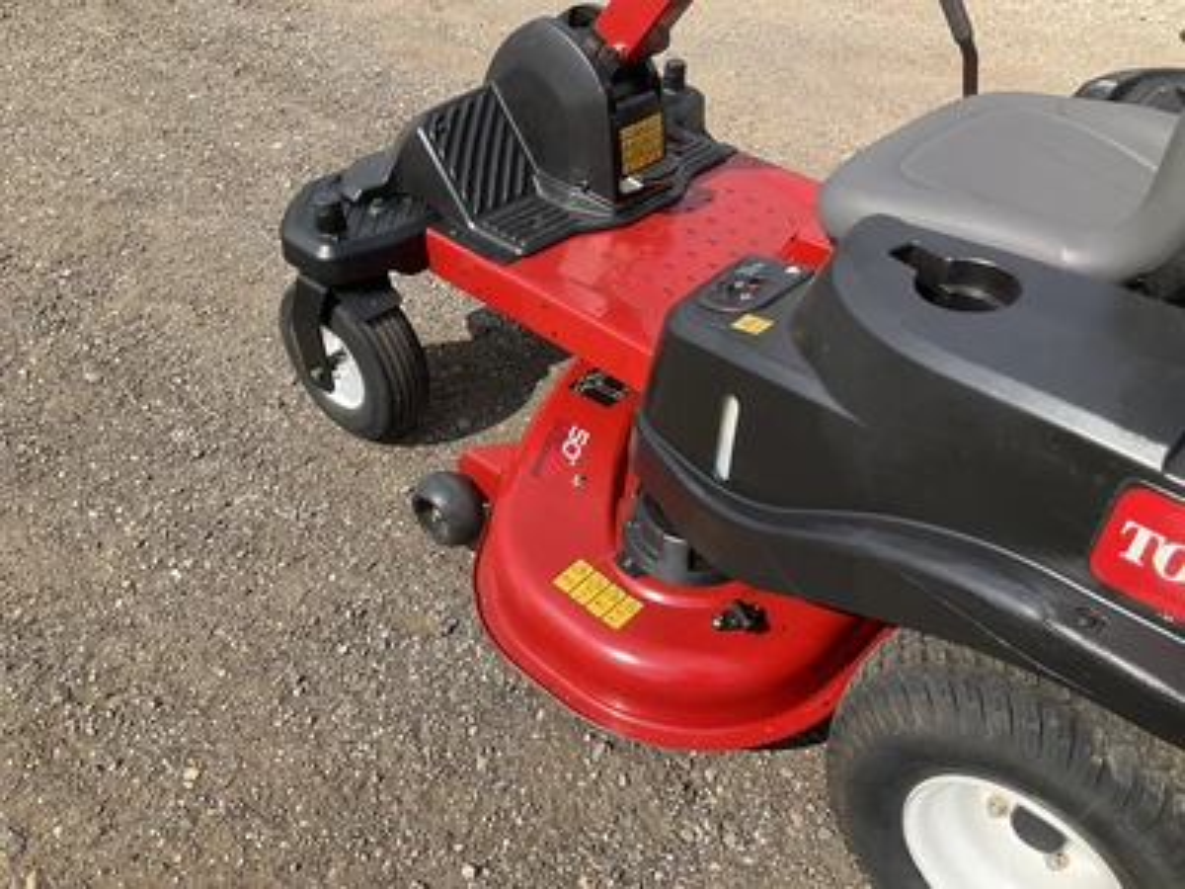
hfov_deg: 61.7
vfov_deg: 48.2
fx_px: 993
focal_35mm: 29
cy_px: 444
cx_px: 592
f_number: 1.8
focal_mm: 3
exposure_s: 1/1279
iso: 25
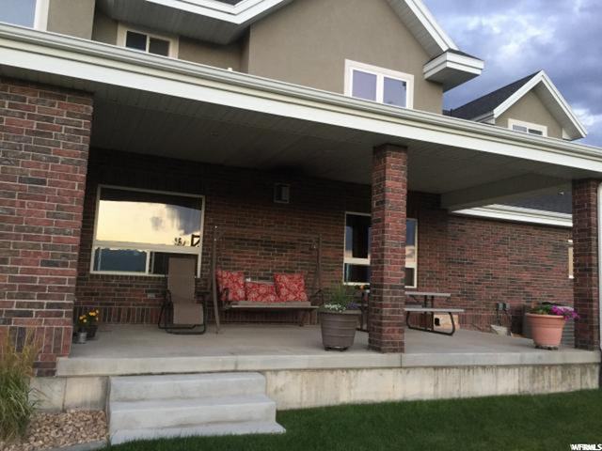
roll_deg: -3.1
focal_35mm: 29
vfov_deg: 48.2
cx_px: 301
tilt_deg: +6.7
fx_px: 504
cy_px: 226
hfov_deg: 61.7
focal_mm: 4.15
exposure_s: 1/30
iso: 160
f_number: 2.2
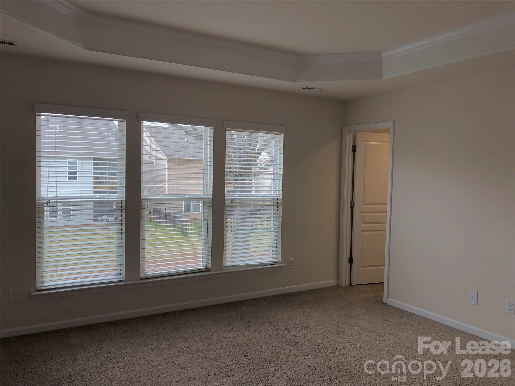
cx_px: 258
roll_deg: +0.3
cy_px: 193
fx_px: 417
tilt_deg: -2.2
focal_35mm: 28
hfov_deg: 63.4
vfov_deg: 49.7
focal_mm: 3.99
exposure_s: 1/120
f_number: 1.8
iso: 50
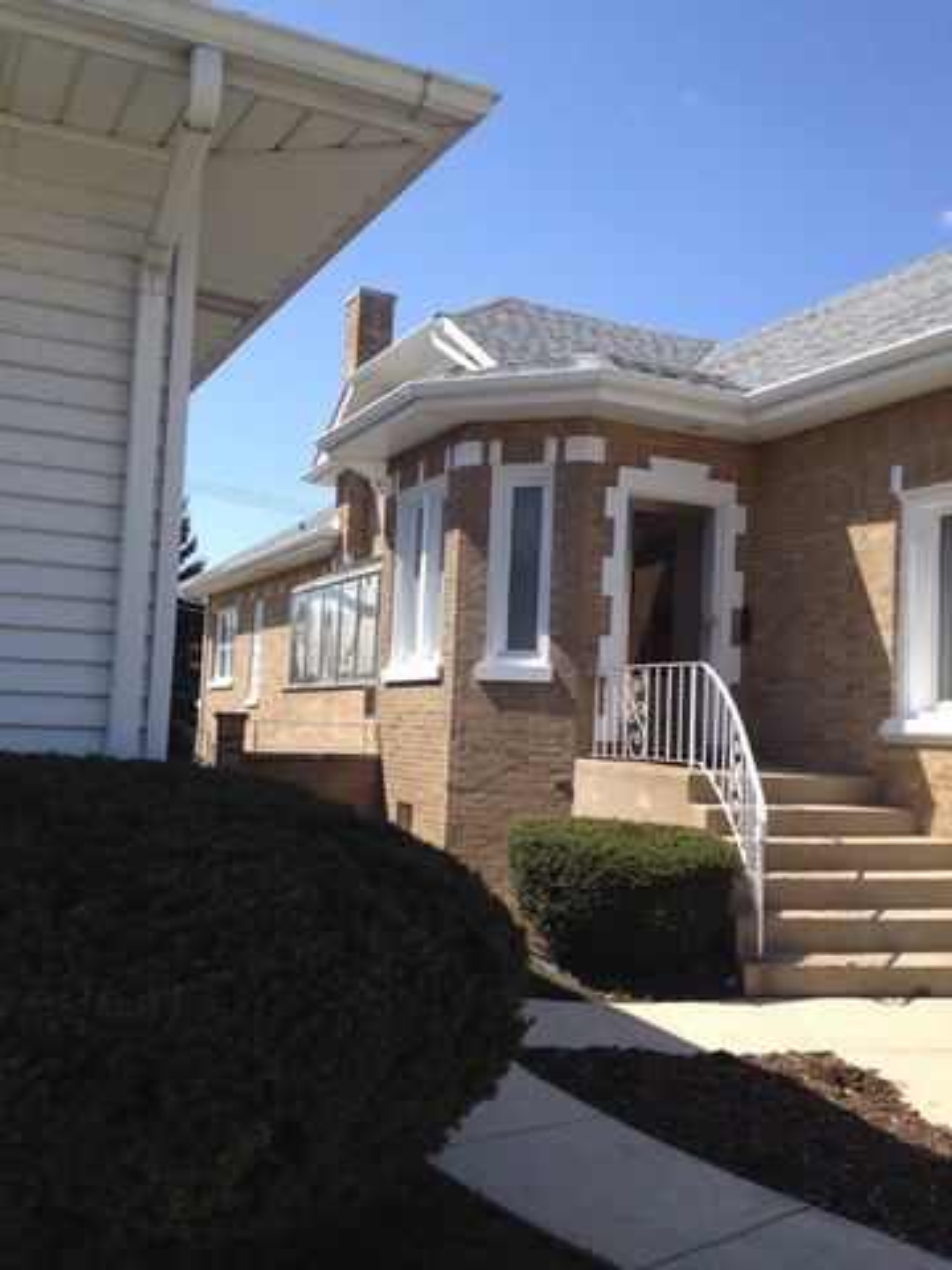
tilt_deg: +4.3
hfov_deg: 40.7
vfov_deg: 52.6
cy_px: 635
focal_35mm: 35
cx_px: 476
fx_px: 1283
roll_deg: -2.0
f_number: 2.4
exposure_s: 1/1126
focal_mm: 4.28
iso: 50
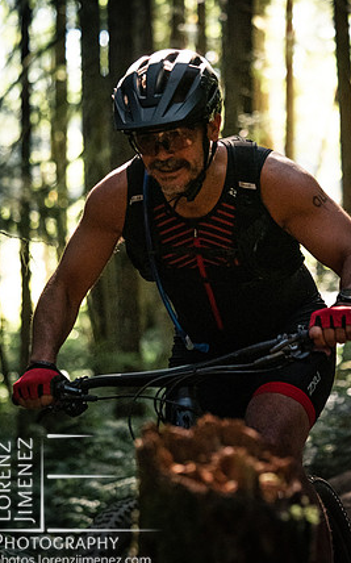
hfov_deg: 7.4
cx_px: 197
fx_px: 2697
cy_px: 280
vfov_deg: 11.9
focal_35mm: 176
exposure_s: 1/1000
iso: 3200
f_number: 2.8
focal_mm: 79
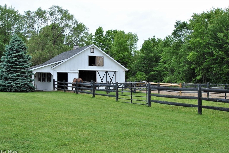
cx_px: 113
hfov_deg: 51.9
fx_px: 235
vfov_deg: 35.9
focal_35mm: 37
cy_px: 76
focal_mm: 24
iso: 360
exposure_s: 1/200
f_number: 13
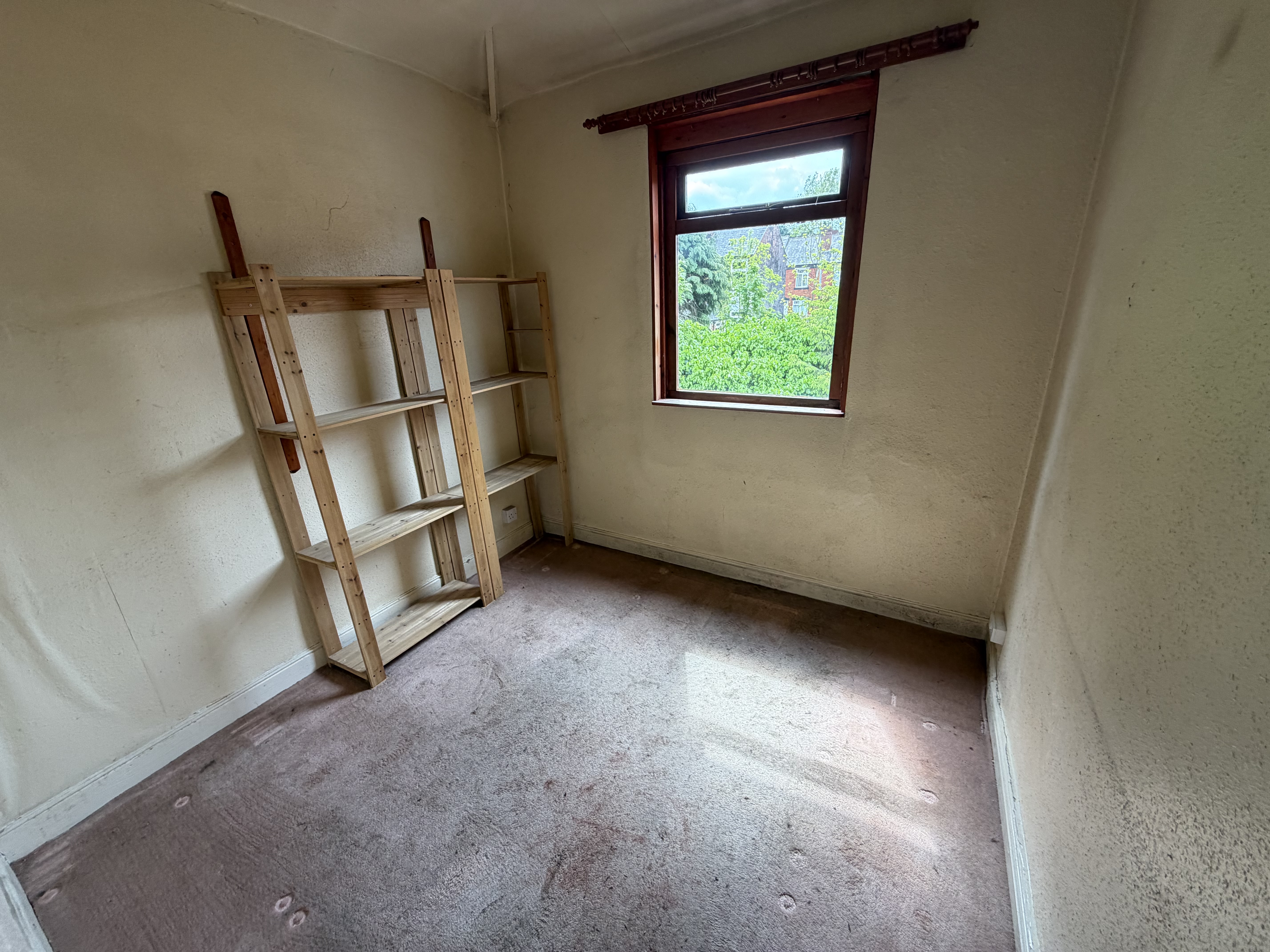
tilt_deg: -18.5
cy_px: 476
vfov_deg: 85.7
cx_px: 635
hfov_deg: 102.1
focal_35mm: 14
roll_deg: +3.5
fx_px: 514
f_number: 2.2
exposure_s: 1/121
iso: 125
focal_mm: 2.22
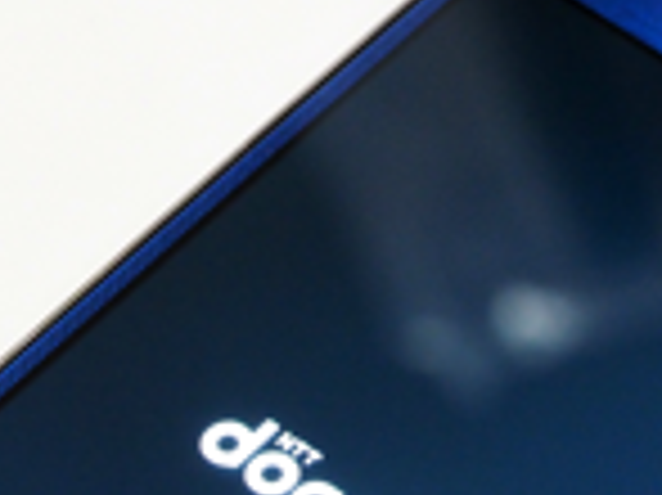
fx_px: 7471
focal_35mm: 391
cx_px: 423
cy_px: 544
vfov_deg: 3.8
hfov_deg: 5.1
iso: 1600
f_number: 6.3
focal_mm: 60
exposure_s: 1/10
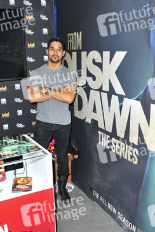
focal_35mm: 35
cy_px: 117
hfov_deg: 37.8
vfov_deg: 54.4
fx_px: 226
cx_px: 72
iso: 500
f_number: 4.5
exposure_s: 1/320
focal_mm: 32
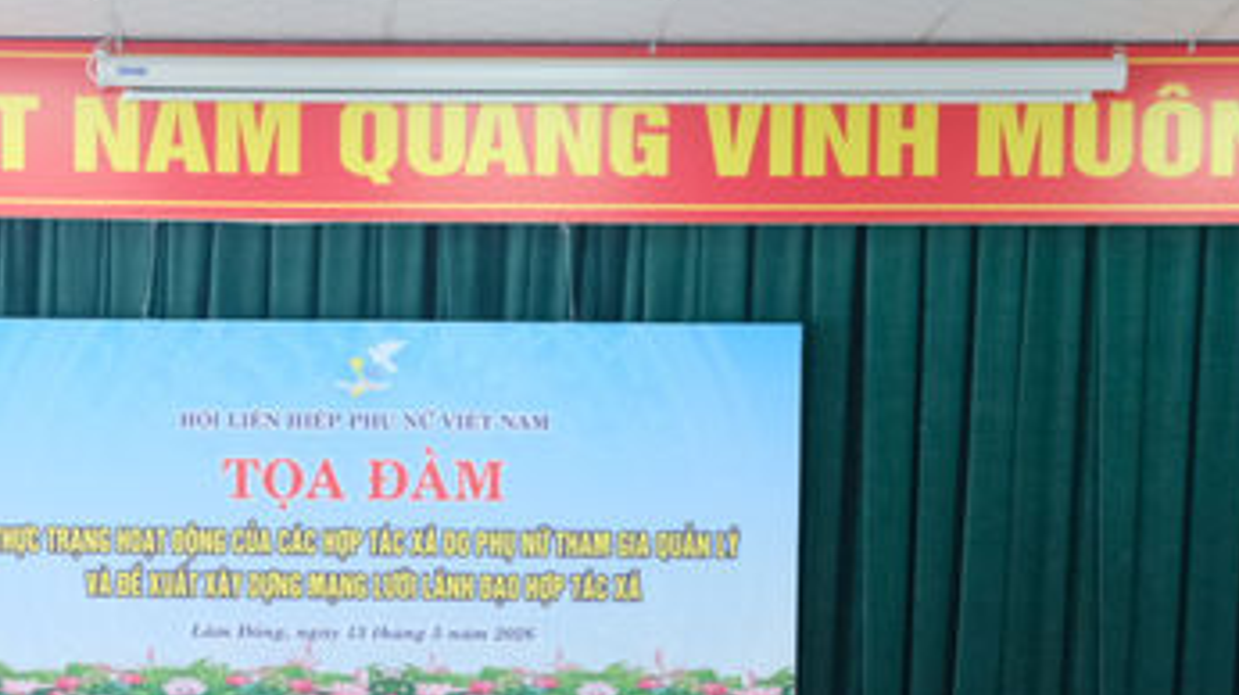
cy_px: 903
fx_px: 2955
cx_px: 290
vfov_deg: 13.0
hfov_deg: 23.4
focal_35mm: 90
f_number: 4.5
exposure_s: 1/180
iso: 1600
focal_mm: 22.3
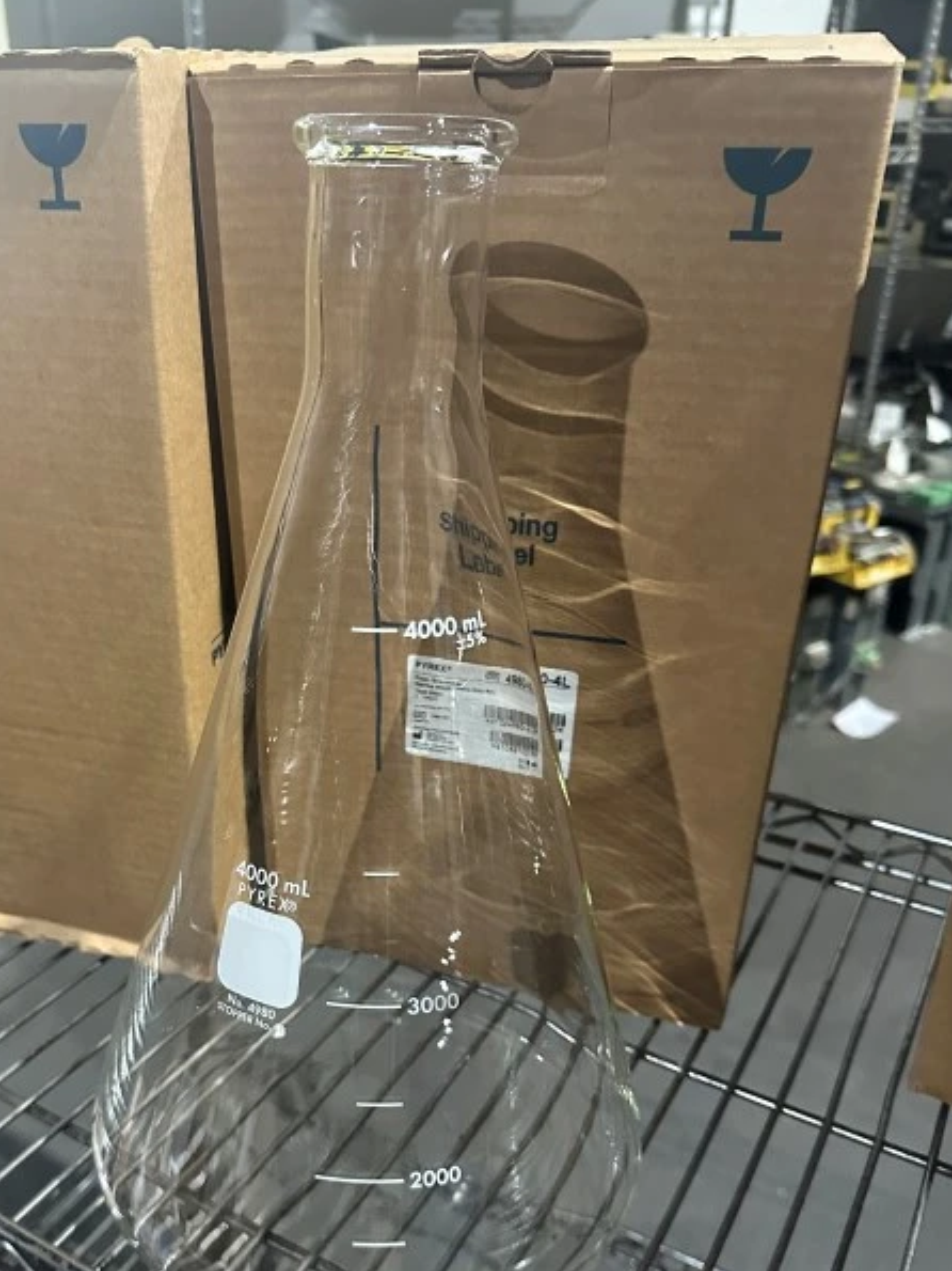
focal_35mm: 31
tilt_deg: -28.2
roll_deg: +1.4
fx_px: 1137
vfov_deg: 57.9
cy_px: 760
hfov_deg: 45.0
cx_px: 350
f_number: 1.78
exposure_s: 1/60
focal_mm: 6.86
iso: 800
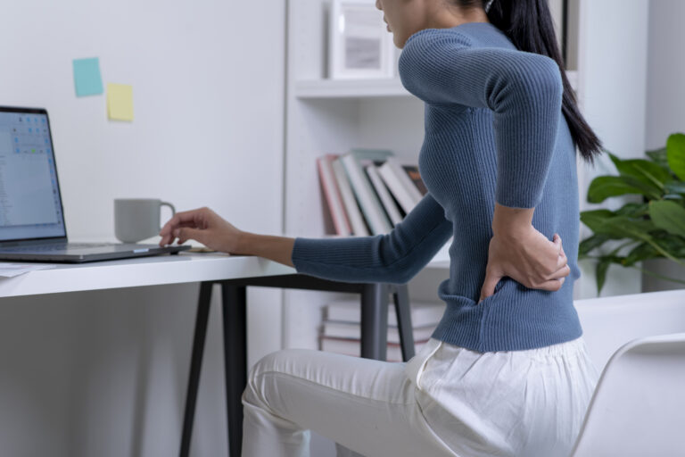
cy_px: 228
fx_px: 1617
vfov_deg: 16.1
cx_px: 342
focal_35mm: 85
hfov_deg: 23.9
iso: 200
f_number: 5
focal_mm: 85
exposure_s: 1/30
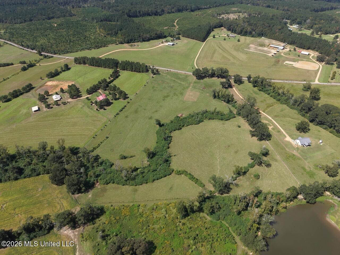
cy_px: 128
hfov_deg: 71.6
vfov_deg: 56.8
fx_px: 236
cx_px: 170
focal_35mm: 24
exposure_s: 1/2500
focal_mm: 8.7
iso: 100
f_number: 1.8
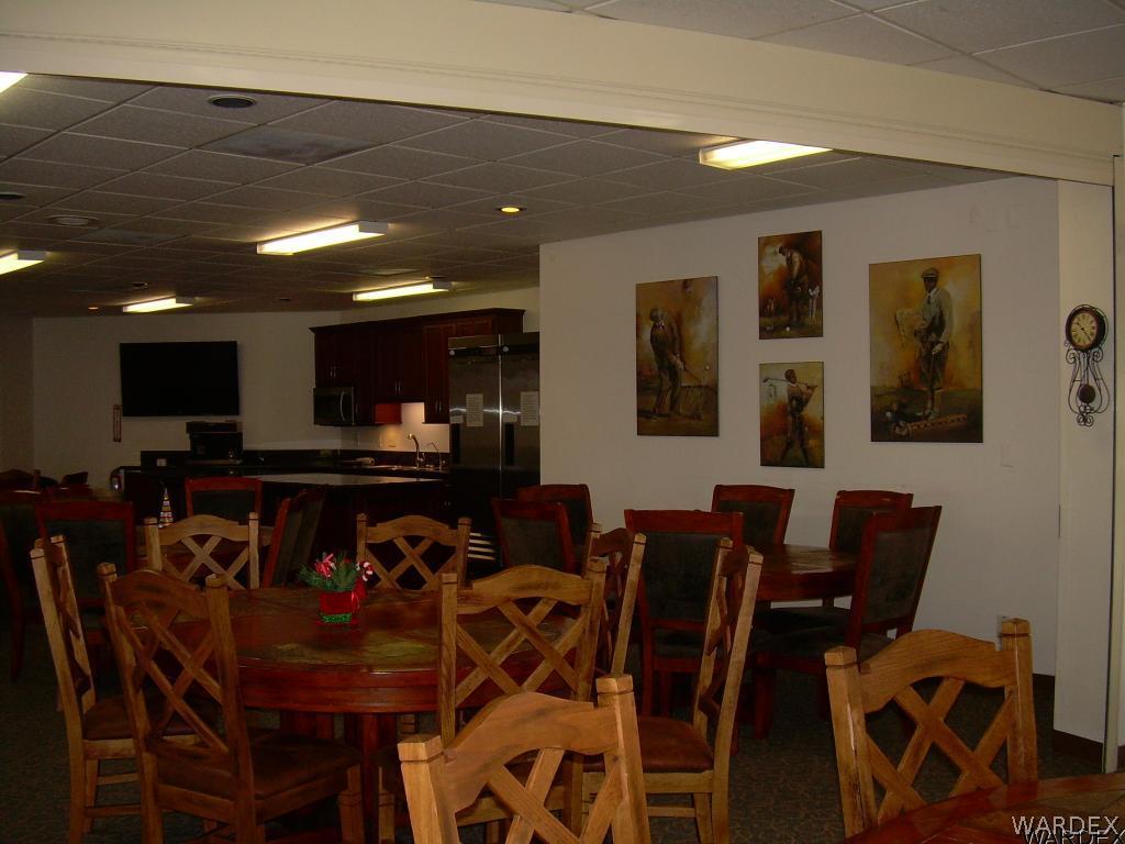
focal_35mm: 38
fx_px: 1235
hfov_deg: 49.0
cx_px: 562
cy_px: 422
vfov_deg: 37.7
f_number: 2.8
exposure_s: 1/60
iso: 119
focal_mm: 6.3
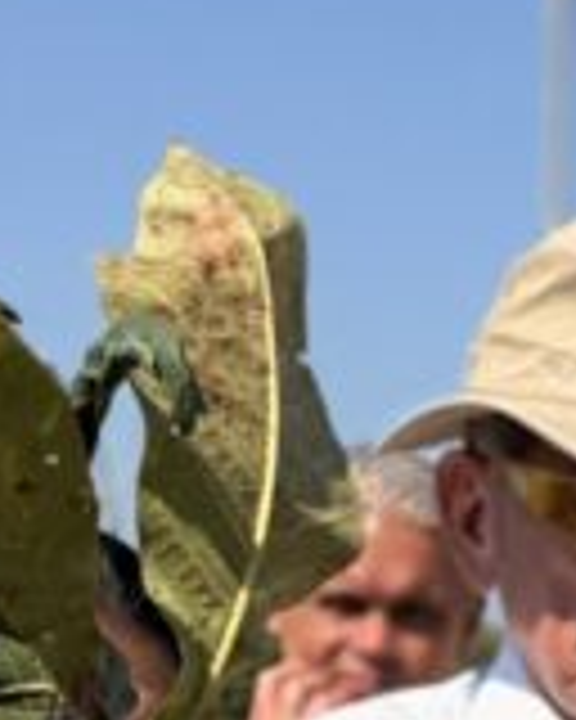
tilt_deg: -2.5
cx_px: 1030
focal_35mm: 150
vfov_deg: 12.5
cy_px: 873
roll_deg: +0.7
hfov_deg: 9.8
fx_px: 3196
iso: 80
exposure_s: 1/6711
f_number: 1.78
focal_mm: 6.76
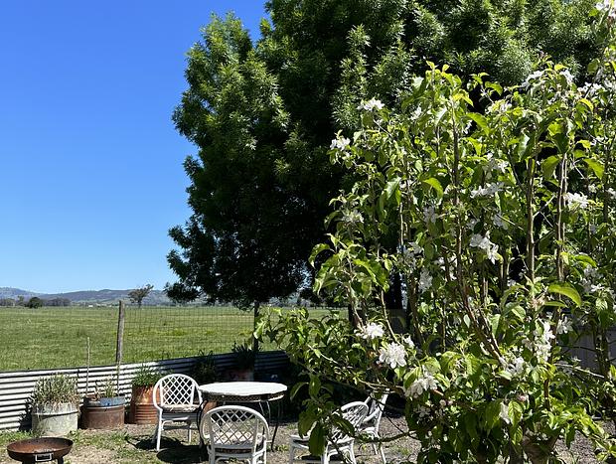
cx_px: 308
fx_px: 428
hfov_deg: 71.5
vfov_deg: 56.9
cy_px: 232
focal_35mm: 24
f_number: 1.78
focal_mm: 6.86
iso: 80
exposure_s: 1/2967
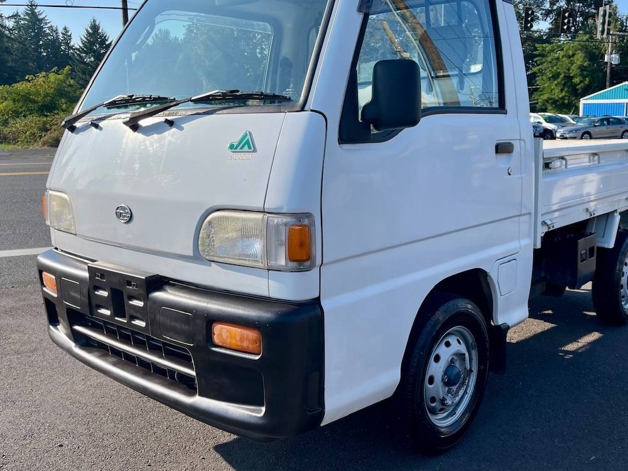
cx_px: 376
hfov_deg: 56.4
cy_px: 208
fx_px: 581
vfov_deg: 44.1
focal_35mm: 32
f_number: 1.6
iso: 32
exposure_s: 1/2123
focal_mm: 5.1
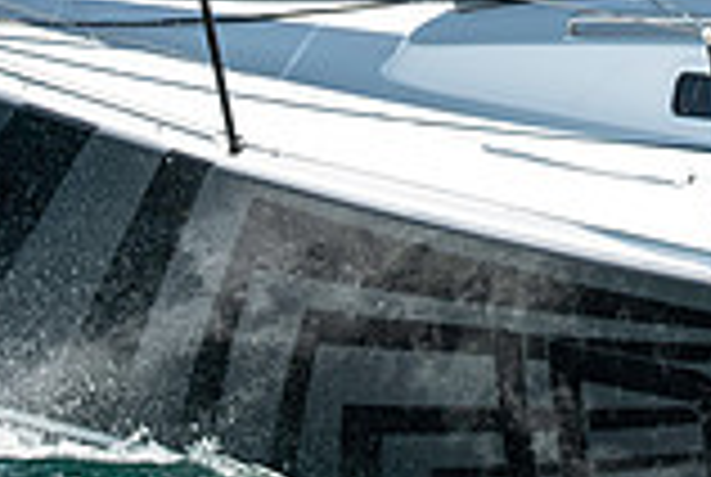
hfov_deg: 2.6
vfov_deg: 1.8
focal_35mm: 784
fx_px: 15513
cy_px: -471
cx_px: 529
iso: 250
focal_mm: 120
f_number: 5
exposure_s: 1/640
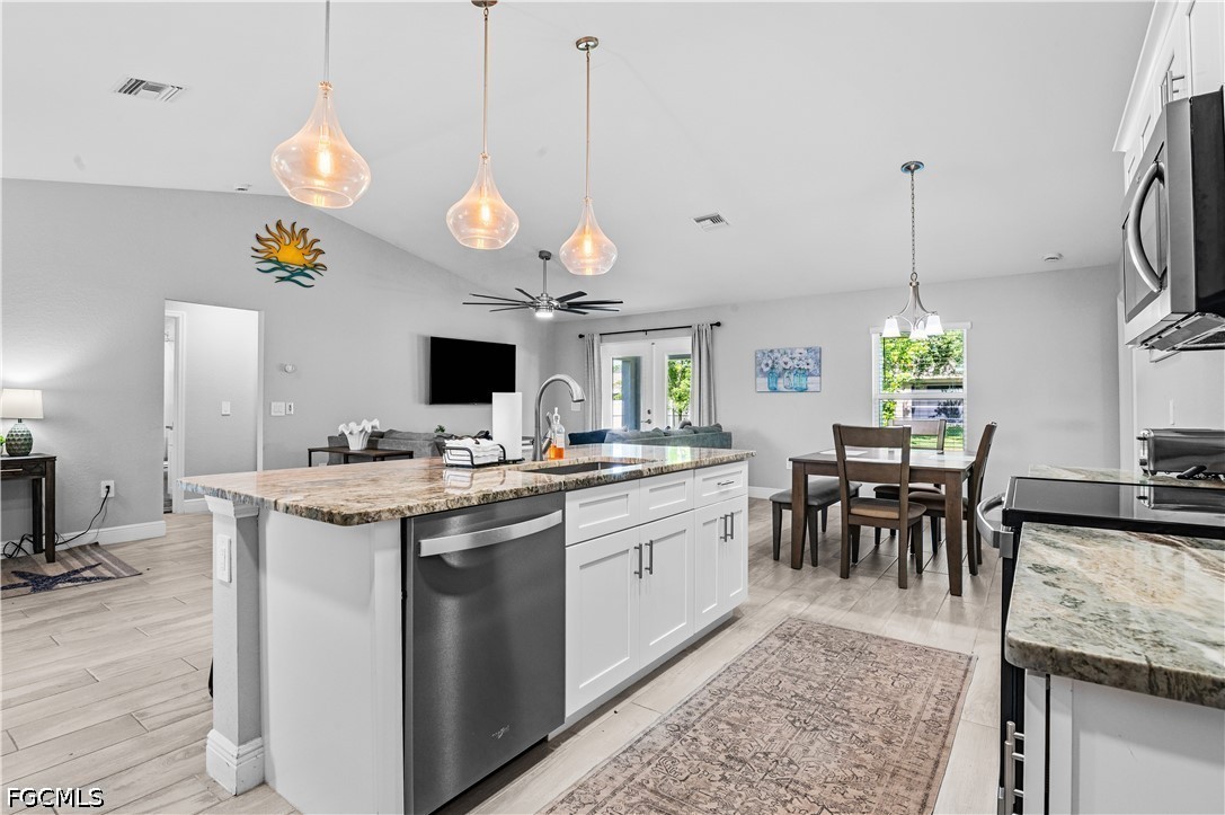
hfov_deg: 93.3
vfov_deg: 70.4
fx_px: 578
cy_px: 408
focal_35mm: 17
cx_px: 612
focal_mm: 17
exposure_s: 1/1.67
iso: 320
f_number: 10
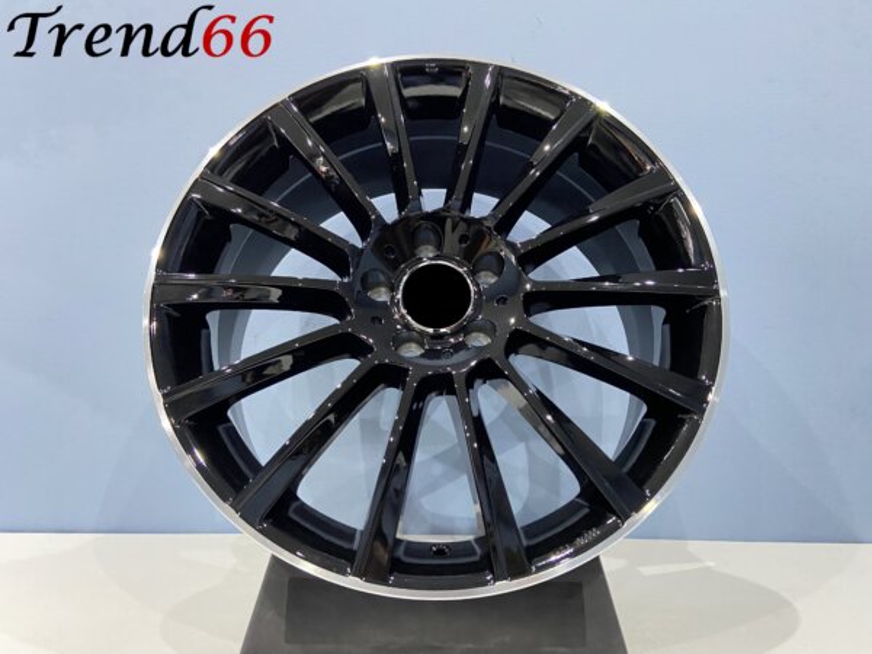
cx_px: 436
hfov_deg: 67.3
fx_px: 655
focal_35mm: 26
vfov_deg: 53.1
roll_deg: -0.5
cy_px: 327
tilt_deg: +0.6
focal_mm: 4.25
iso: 640
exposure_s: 1/25
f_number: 1.8
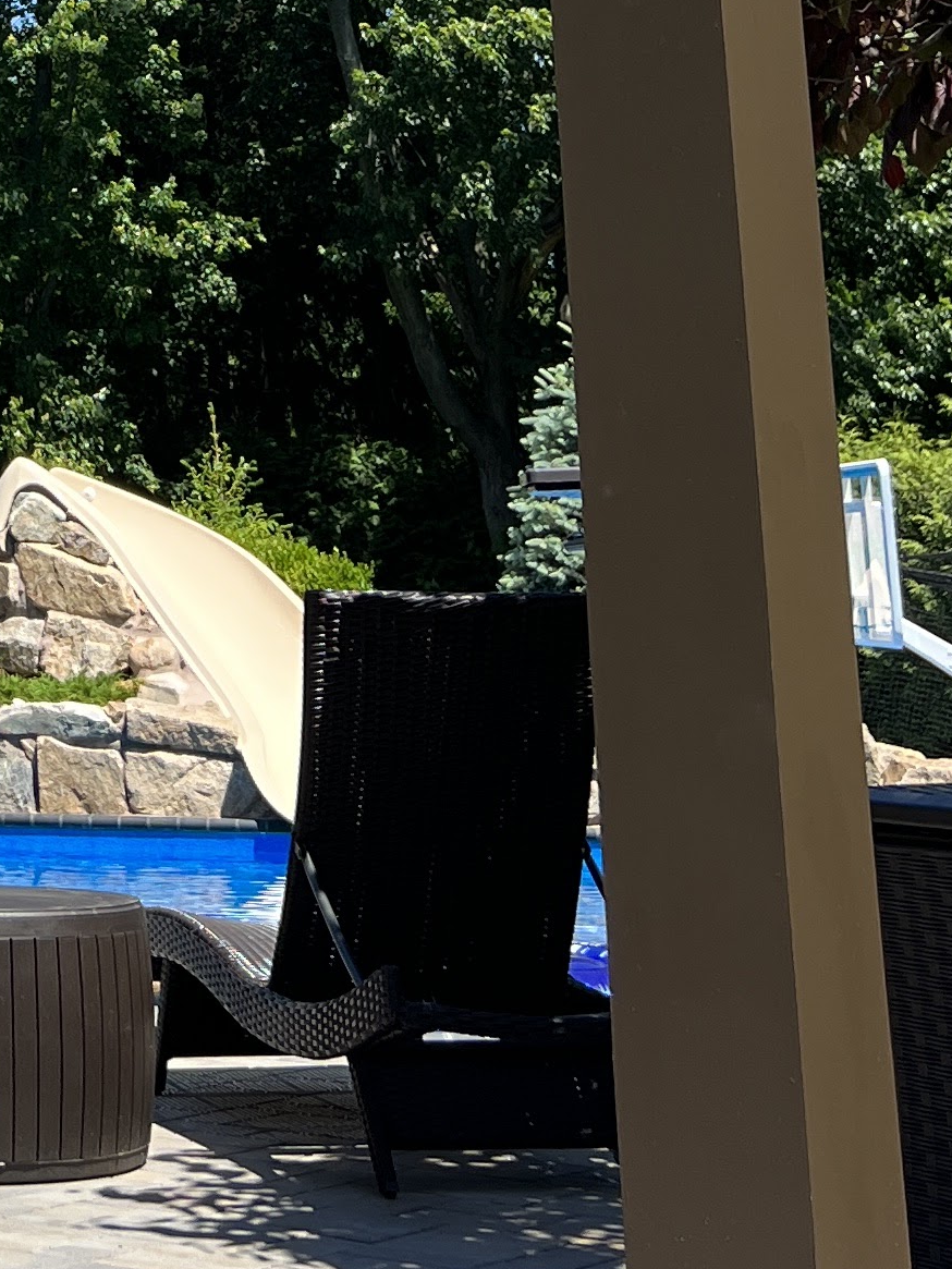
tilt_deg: +19.0
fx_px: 3300
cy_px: -587
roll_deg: -1.9
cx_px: -160
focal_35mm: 90
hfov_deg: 15.8
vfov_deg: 19.3
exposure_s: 1/1934
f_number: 1.5
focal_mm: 5.7
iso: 50
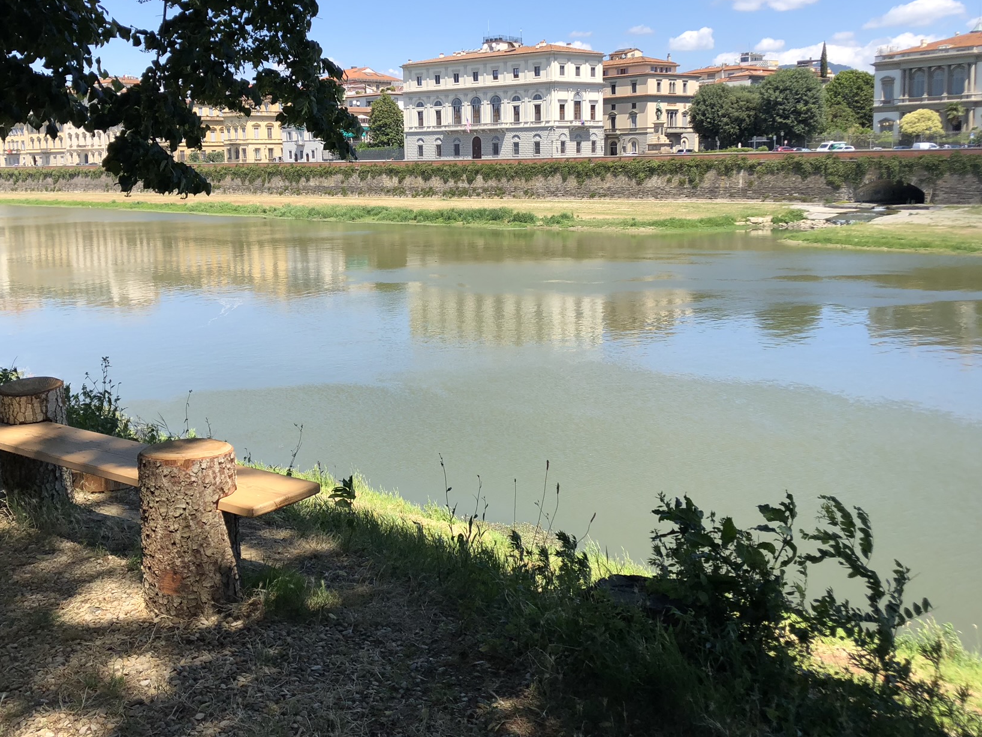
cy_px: 279
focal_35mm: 35
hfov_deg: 52.6
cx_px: 468
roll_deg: +0.4
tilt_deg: -6.1
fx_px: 993
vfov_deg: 40.4
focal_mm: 3.99
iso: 20
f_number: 1.8
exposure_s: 1/1372
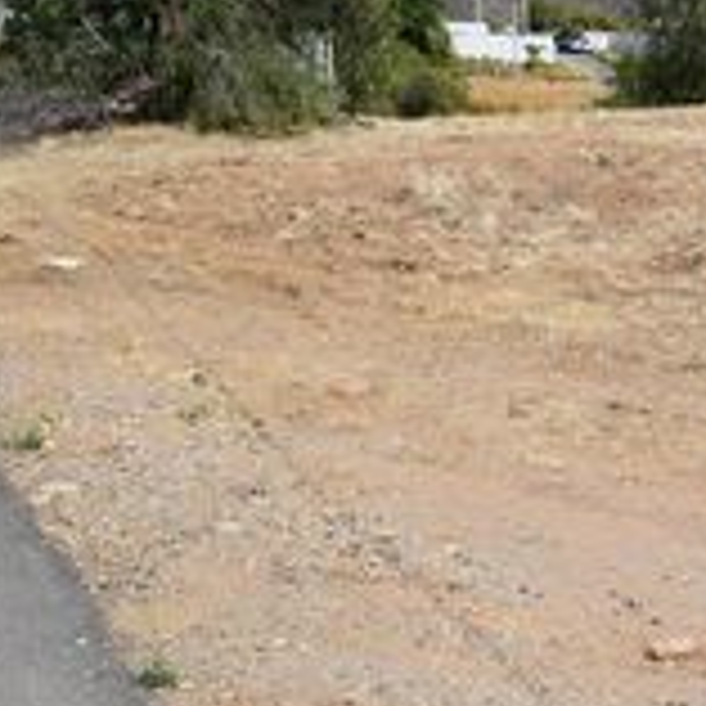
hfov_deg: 21.2
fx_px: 1684
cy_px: 263
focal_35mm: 73
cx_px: 949
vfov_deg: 23.6
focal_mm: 18
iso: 200
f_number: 10
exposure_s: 1/400
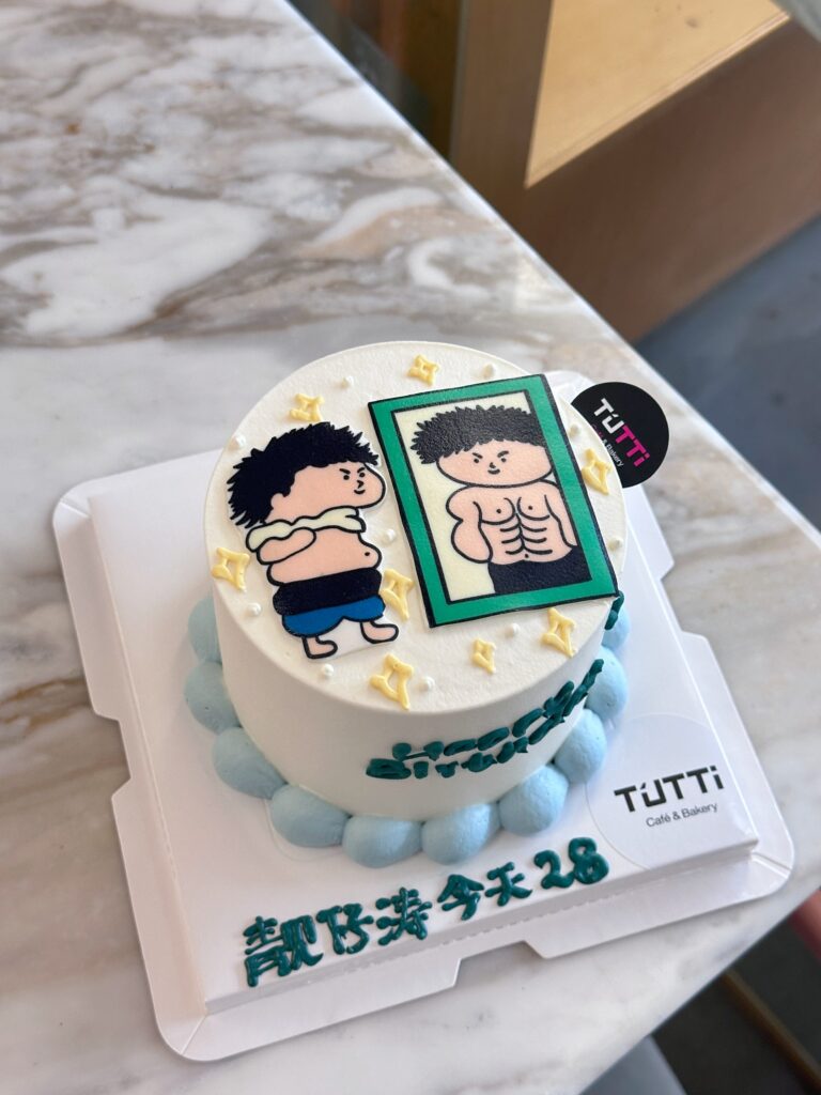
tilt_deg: -62.2
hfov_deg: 30.3
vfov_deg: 39.7
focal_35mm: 48
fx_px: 1518
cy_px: 548
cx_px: 410
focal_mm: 6.86
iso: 100
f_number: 1.78
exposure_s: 1/50
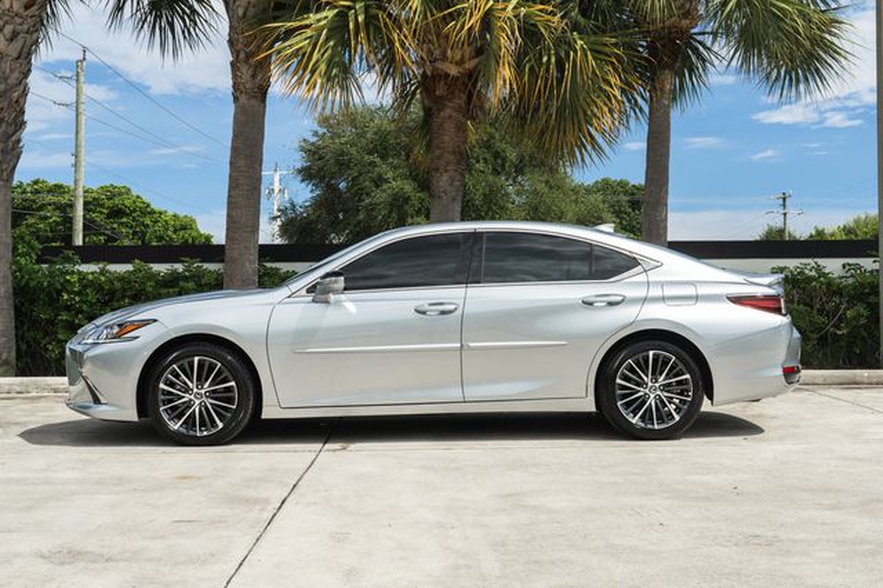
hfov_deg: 39.2
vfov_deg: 26.7
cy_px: 279
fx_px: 1239
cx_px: 495
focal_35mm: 51
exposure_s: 1/50
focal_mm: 34
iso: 100
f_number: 10
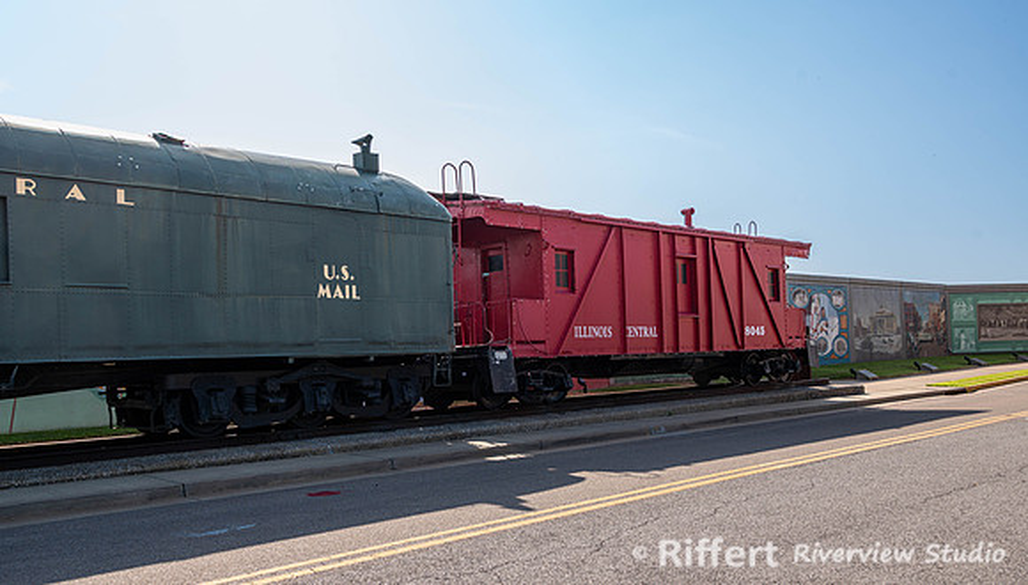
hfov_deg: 57.5
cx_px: 515
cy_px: 343
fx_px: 938
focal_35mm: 34
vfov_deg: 34.6
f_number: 8
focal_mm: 32
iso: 72
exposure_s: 1/160
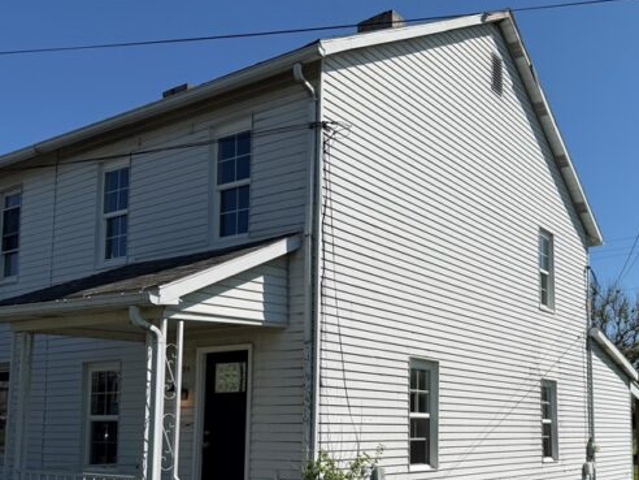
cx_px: 416
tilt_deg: +6.5
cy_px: 345
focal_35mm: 39
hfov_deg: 47.2
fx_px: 720
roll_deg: +0.5
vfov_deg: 36.2
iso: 80
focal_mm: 6.76
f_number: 1.78
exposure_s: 1/10309
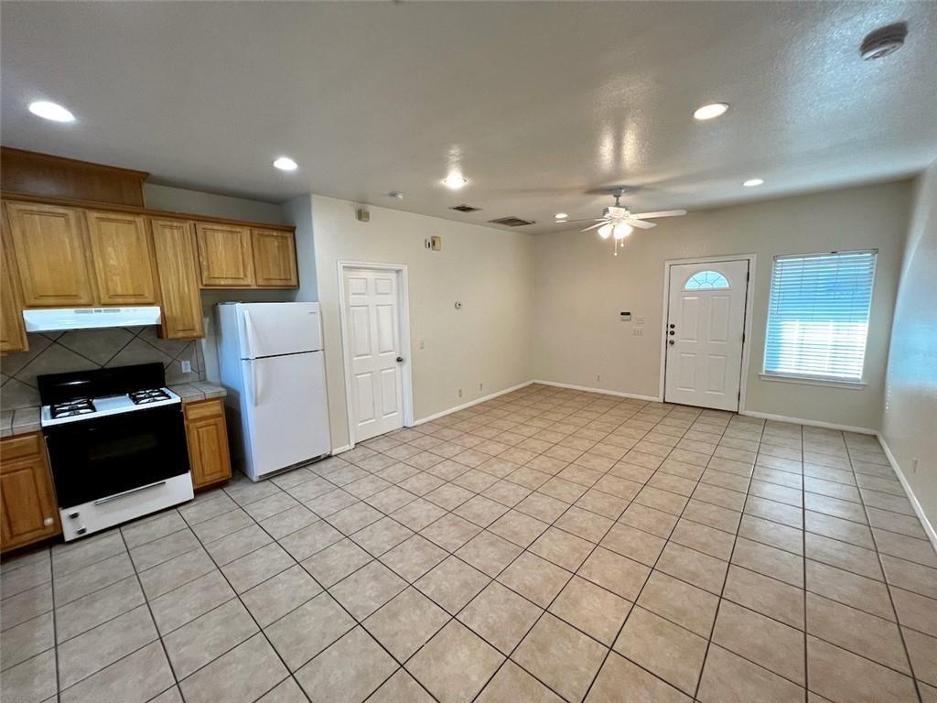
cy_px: 352
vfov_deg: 89.9
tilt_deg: -7.4
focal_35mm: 13
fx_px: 352
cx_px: 468
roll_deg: +2.3
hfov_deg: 106.2
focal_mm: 1.57
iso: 160
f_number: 1.8
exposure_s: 1/120
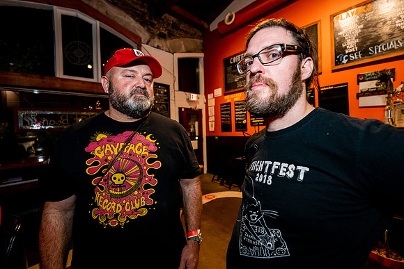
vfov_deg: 79.2
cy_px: 130
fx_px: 163
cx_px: 209
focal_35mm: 14
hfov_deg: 102.2
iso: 2000
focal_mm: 14
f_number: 3.2
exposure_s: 1/100
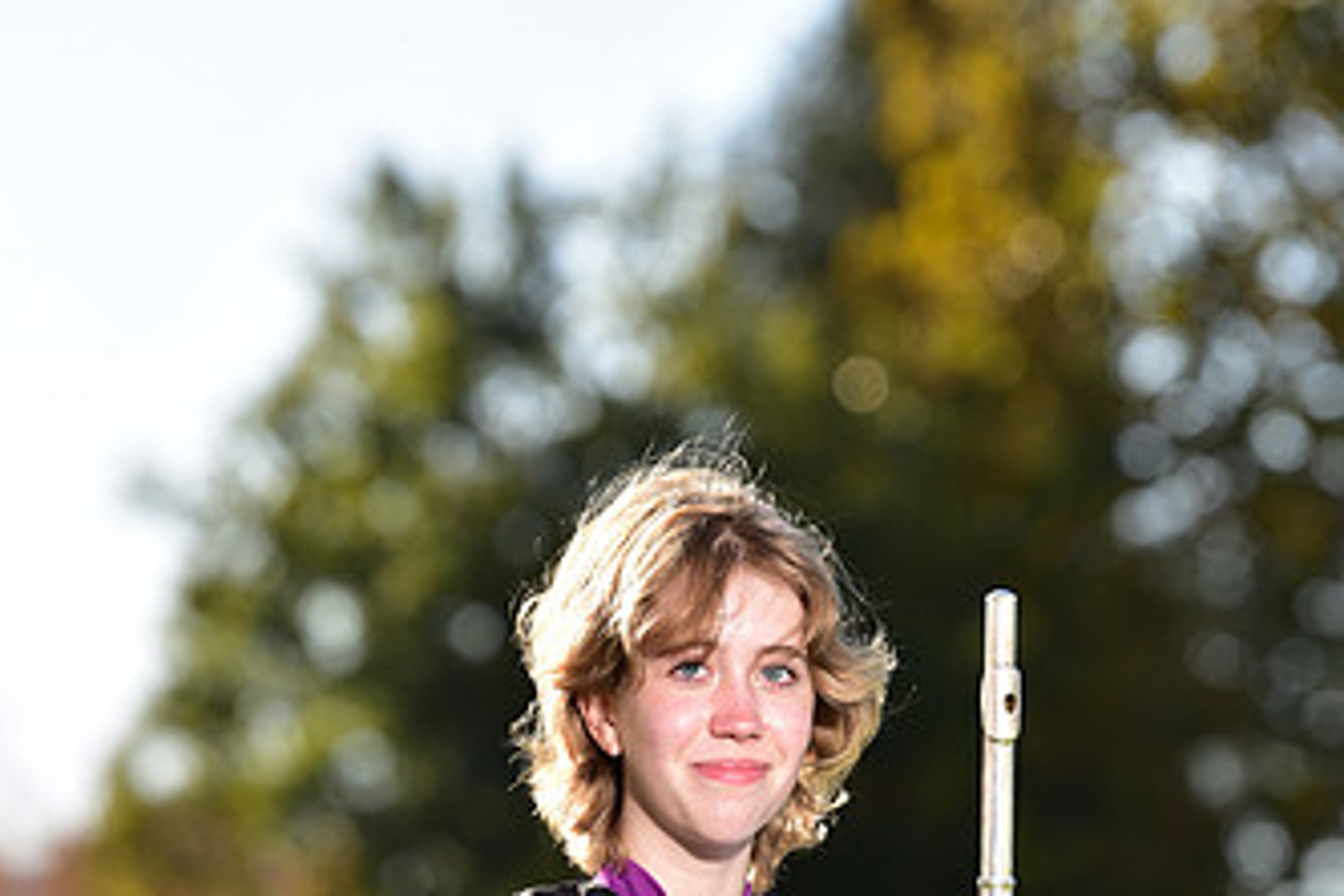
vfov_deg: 3.9
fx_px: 12991
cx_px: 737
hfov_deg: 5.9
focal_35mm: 348
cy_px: 1066
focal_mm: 200
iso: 80
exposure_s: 1/250
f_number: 5
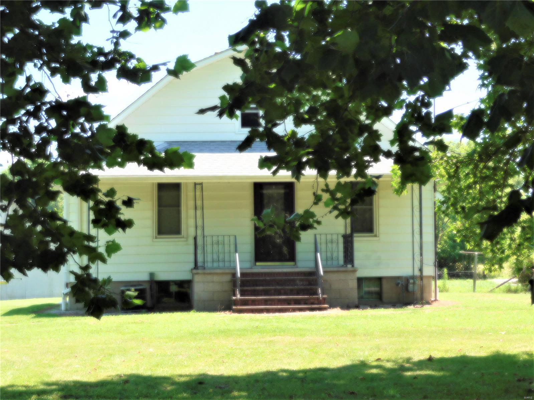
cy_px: 200
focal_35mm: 80
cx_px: 267
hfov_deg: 24.4
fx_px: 1234
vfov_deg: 18.4
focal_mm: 14.2
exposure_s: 1/320
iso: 125
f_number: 4.4
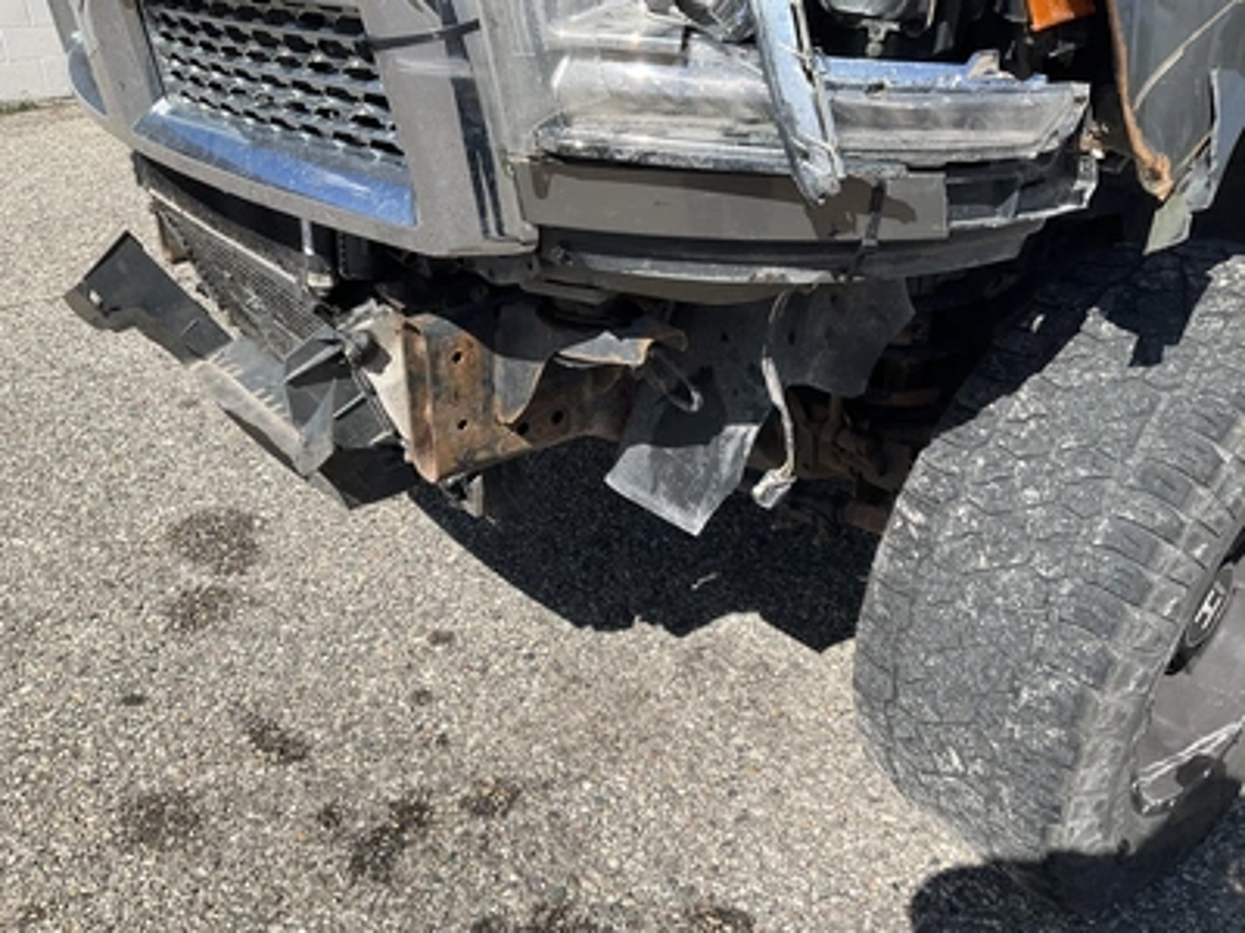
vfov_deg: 48.2
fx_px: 1043
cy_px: 466
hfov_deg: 61.7
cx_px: 622
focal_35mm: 29
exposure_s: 1/1490
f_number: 1.8
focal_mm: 3
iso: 25
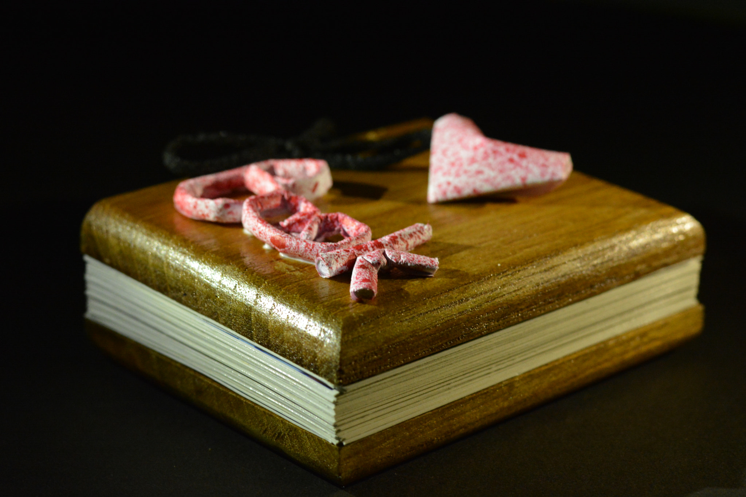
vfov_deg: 18.2
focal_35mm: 75
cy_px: 248
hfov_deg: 27.0
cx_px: 373
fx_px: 1554
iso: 2500
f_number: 5.6
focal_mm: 50
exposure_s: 1/60
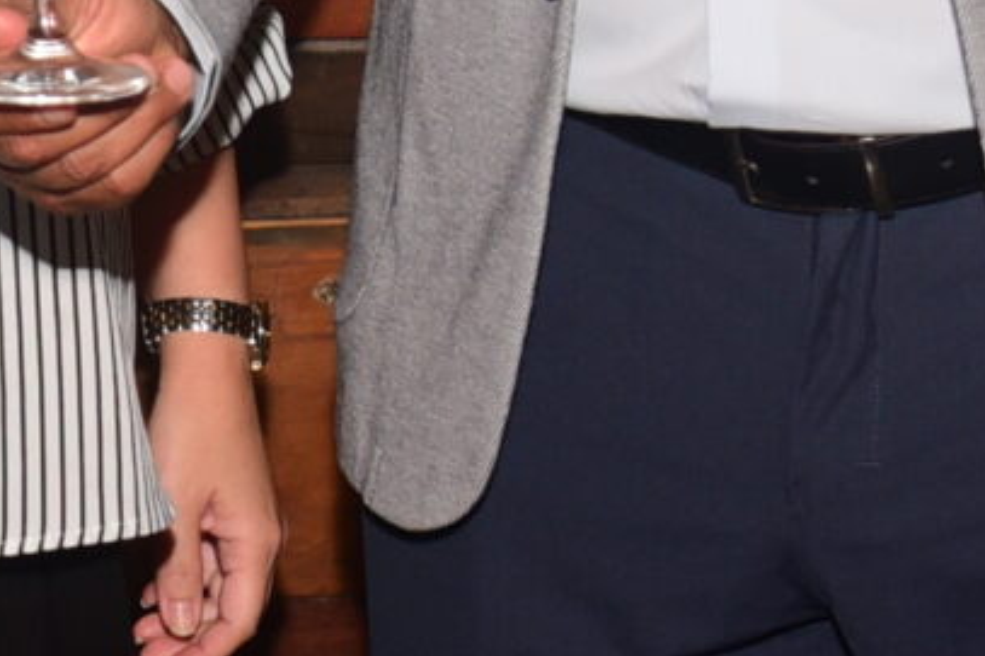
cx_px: -515
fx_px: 6536
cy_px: -570
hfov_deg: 8.4
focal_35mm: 239
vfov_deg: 5.6
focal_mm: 38
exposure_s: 1/125
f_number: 5
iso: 800
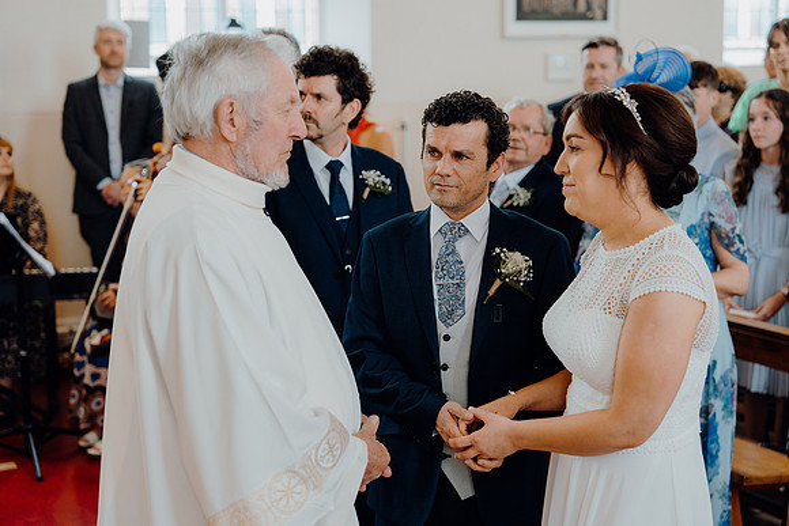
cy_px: 263
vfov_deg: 23.4
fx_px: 1271
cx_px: 394
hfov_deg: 34.5
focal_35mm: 58
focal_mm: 58
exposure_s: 1/200
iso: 640
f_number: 2.8
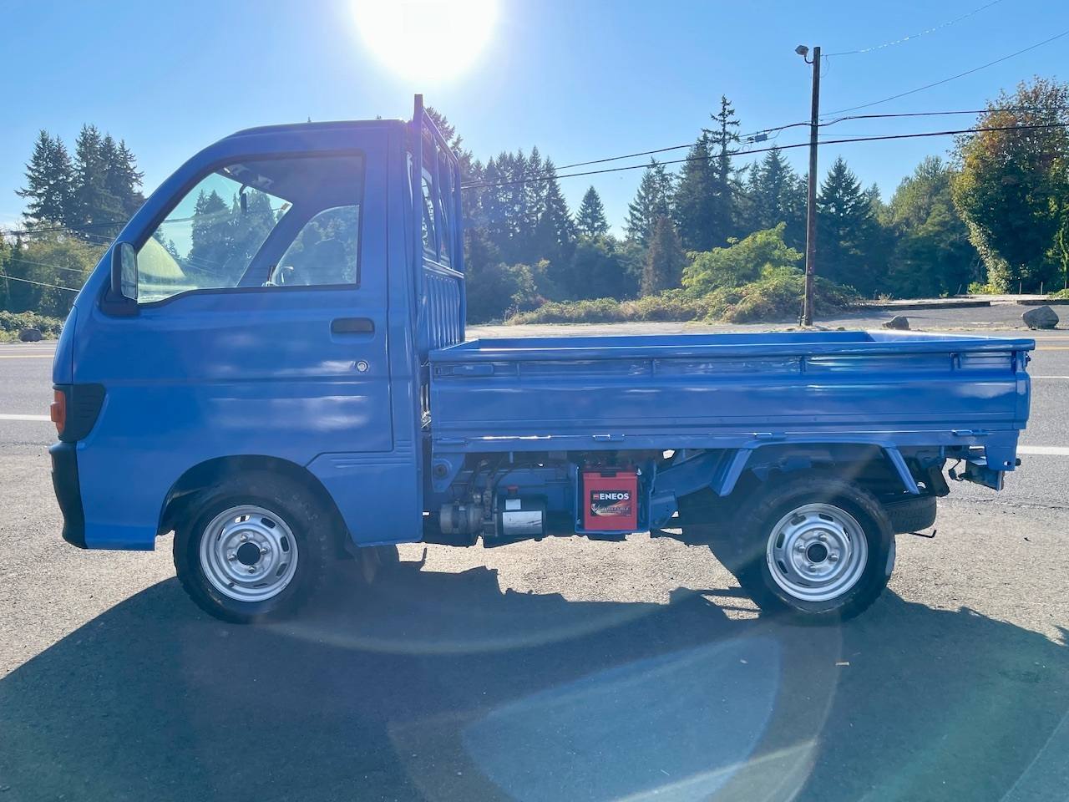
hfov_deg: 69.4
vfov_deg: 54.9
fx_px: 772
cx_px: 534
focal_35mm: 25
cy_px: 401
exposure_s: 1/1439
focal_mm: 5.1
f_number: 1.6
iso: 32
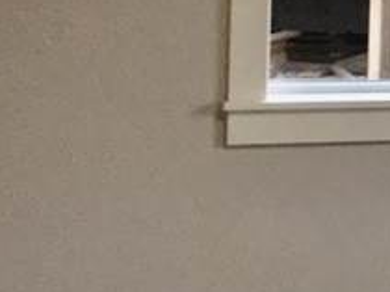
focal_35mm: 177
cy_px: -11
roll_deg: -2.3
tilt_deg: -2.8
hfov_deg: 9.6
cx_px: 1023
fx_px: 1992
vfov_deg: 8.3
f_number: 2.2
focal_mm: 4.15
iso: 25
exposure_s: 1/30
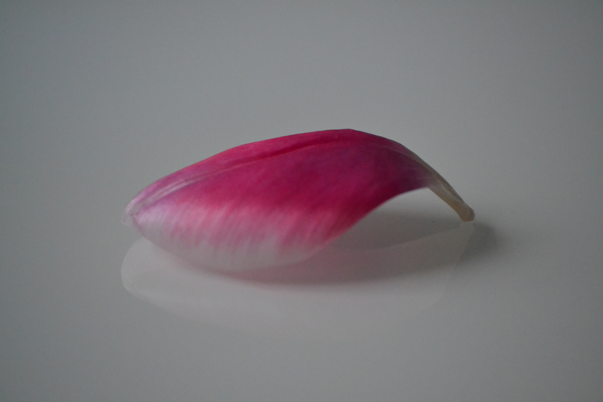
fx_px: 5024
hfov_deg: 6.9
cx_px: 302
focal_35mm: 300
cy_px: 201
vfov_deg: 4.6
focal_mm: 200
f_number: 5.6
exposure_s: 1/200
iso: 3200
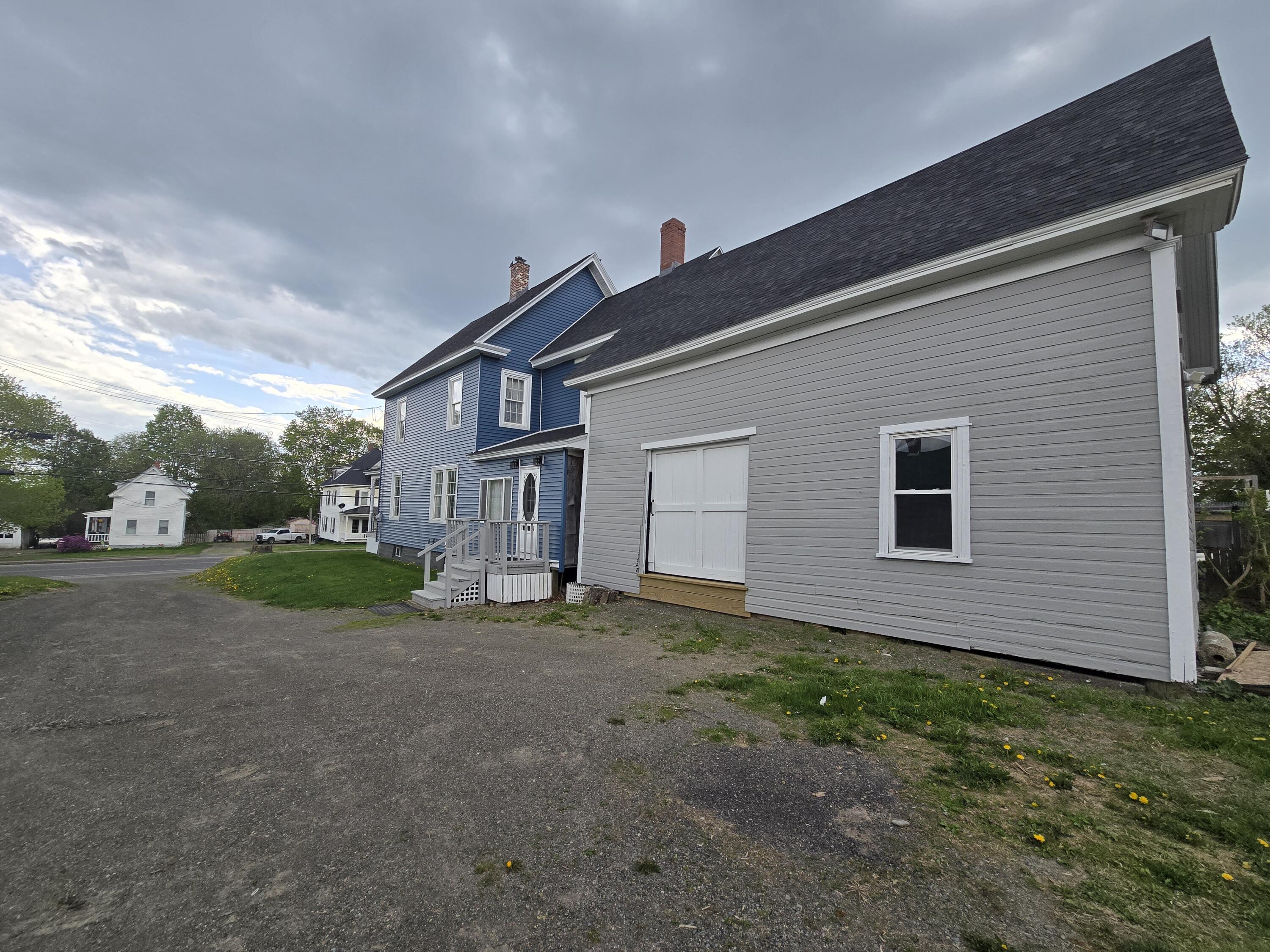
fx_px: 477
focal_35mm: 13
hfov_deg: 106.2
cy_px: 476
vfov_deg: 89.9
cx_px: 635
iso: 50
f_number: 2.2
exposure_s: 1/854
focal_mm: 2.2
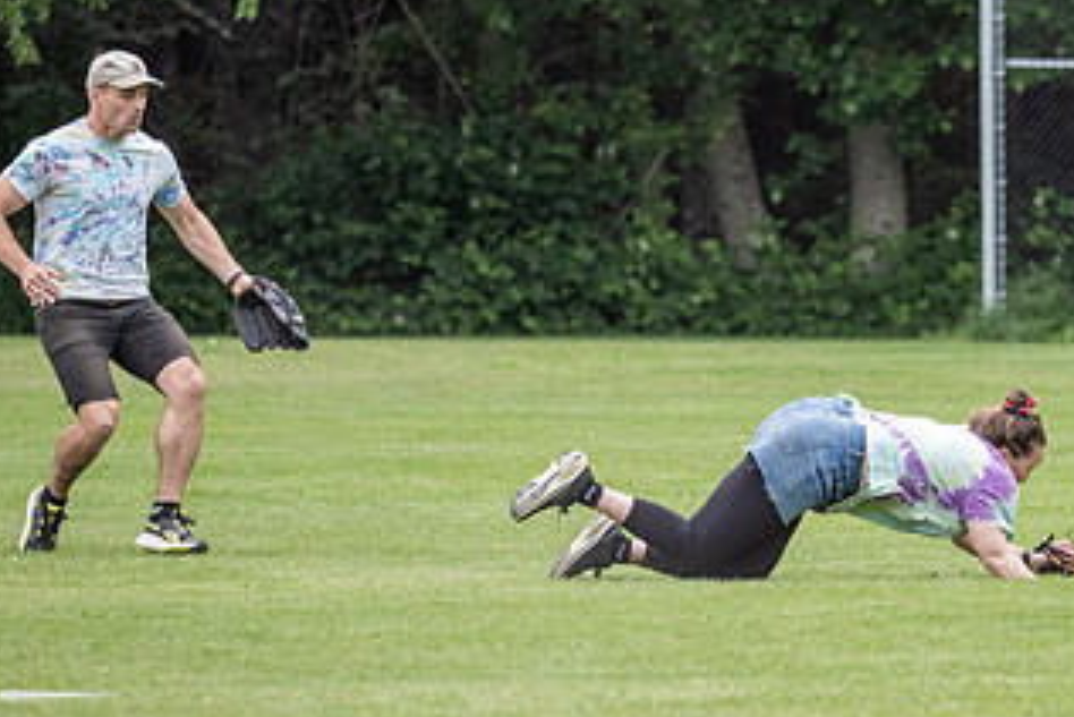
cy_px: 467
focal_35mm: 554
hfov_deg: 3.7
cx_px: 793
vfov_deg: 2.5
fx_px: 16534
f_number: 2.8
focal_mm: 142
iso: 640
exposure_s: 1/1600
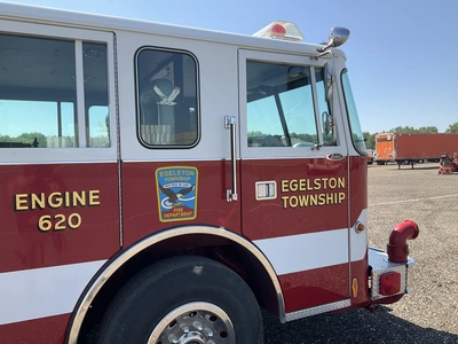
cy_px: 172
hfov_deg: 61.7
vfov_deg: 48.2
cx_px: 229
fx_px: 384
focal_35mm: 29
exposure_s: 1/739
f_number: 1.8
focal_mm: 3
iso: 25
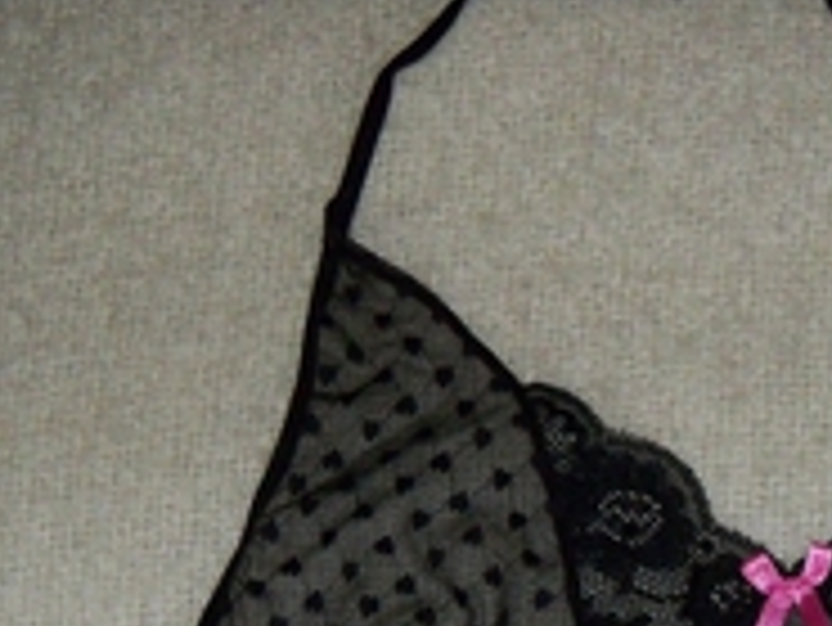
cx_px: 715
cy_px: 752
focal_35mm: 85
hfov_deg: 22.6
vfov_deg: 16.6
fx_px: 2044
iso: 400
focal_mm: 6.2
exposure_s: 1/500
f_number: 3.5
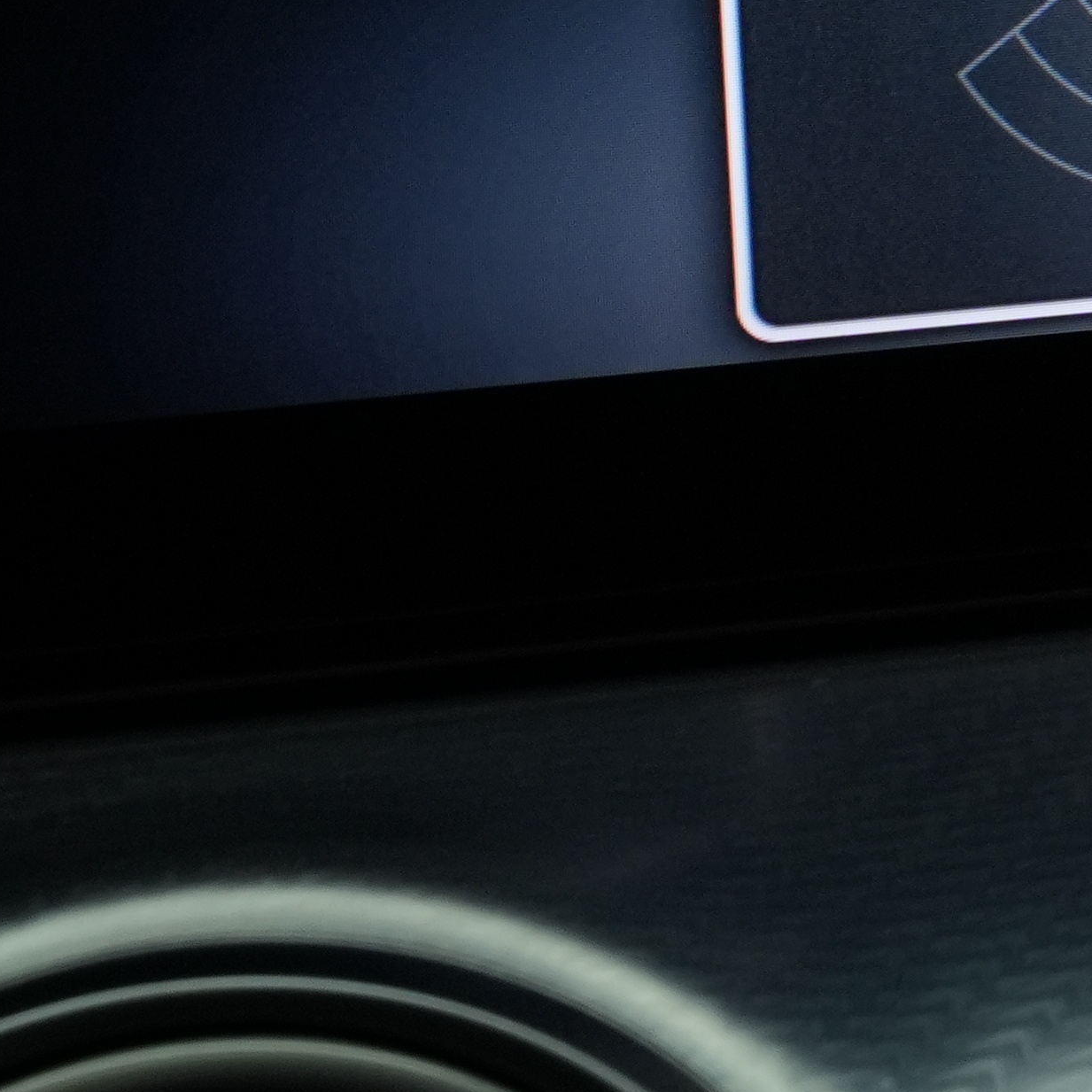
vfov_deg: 9.6
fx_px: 6261
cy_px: -640
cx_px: 2574
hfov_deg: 9.0
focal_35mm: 175
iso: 640
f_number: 8
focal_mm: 27.4
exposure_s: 1/60
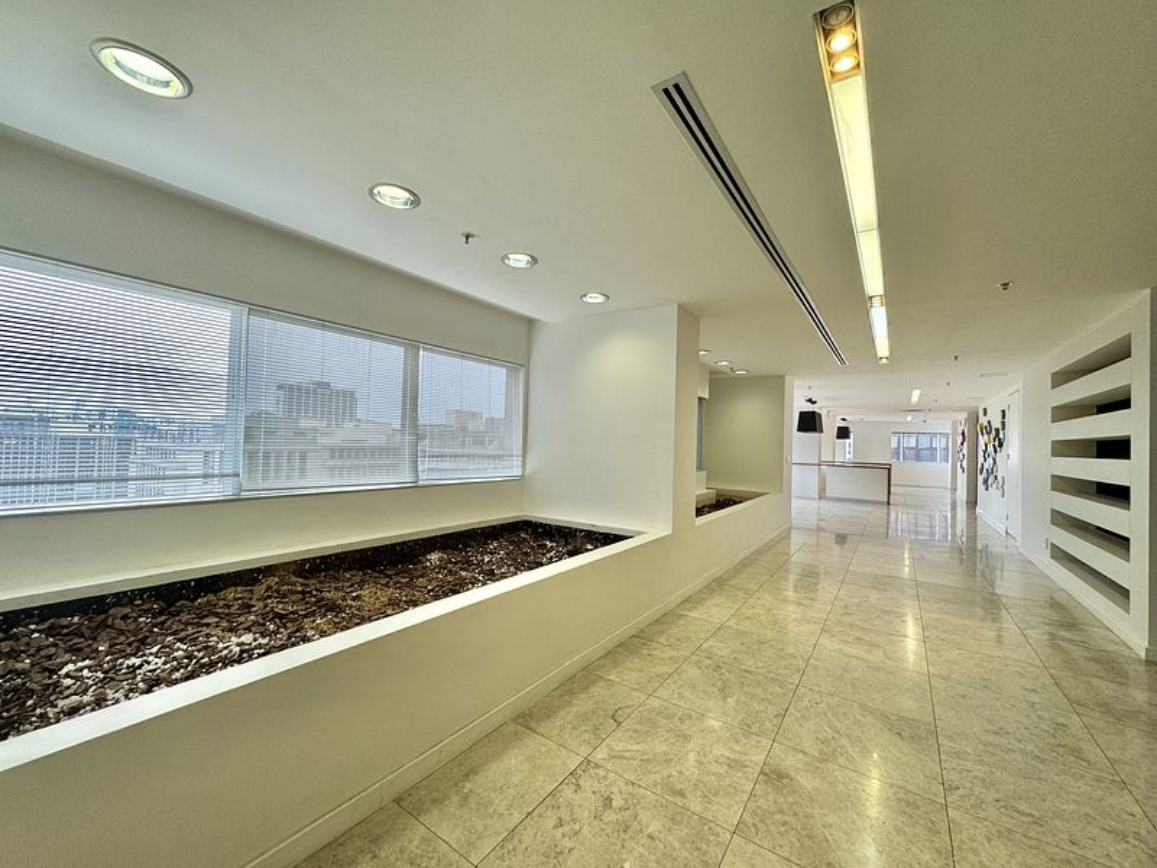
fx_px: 468
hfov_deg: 102.1
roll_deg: -2.5
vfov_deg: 85.7
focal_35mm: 14
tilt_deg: +1.4
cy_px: 434
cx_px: 578
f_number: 2.2
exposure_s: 1/100
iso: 64
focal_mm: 2.22
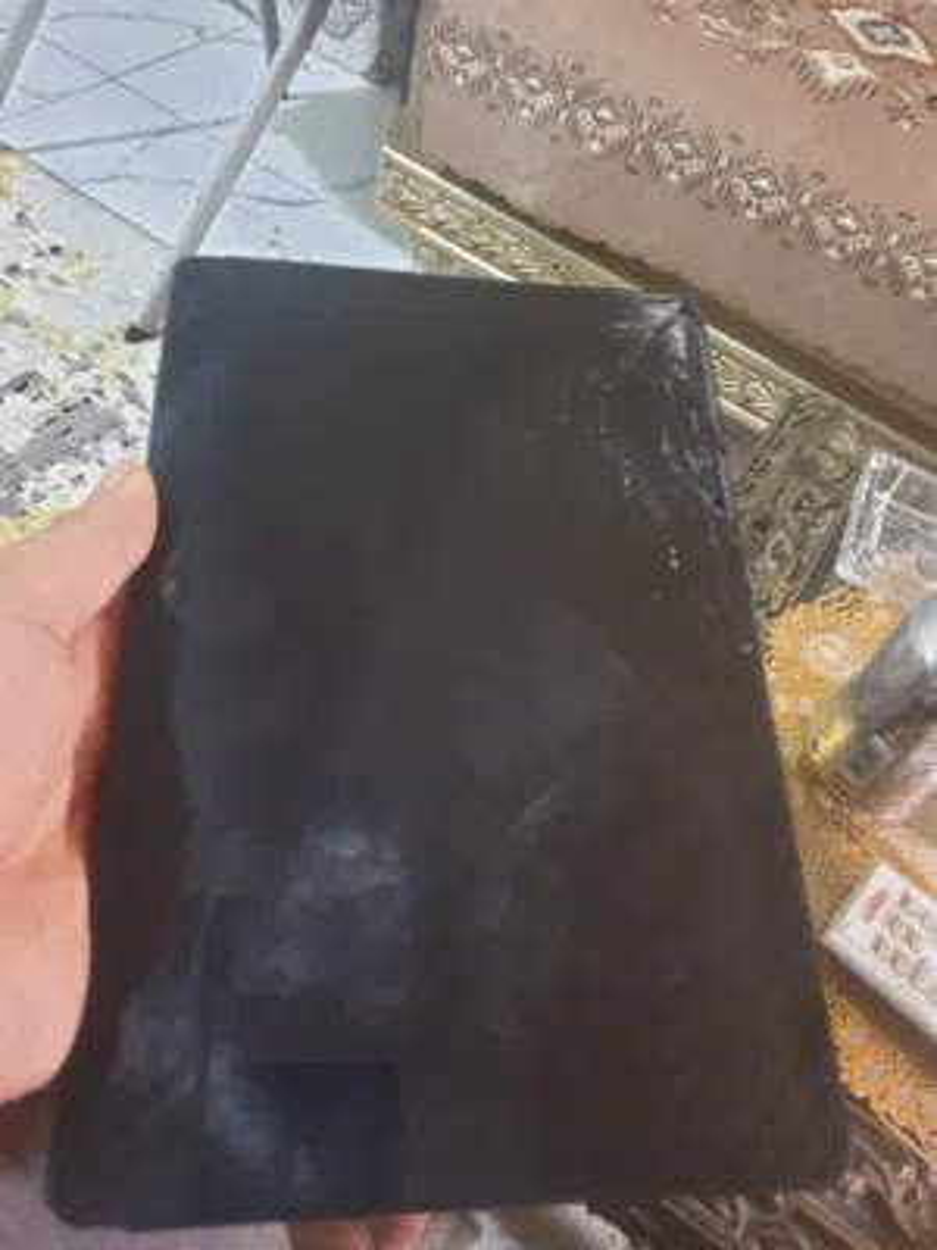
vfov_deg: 67.3
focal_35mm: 26
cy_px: 625
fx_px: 938
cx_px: 468
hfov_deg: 53.1
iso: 250
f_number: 1.5
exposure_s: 1/10
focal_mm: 4.3
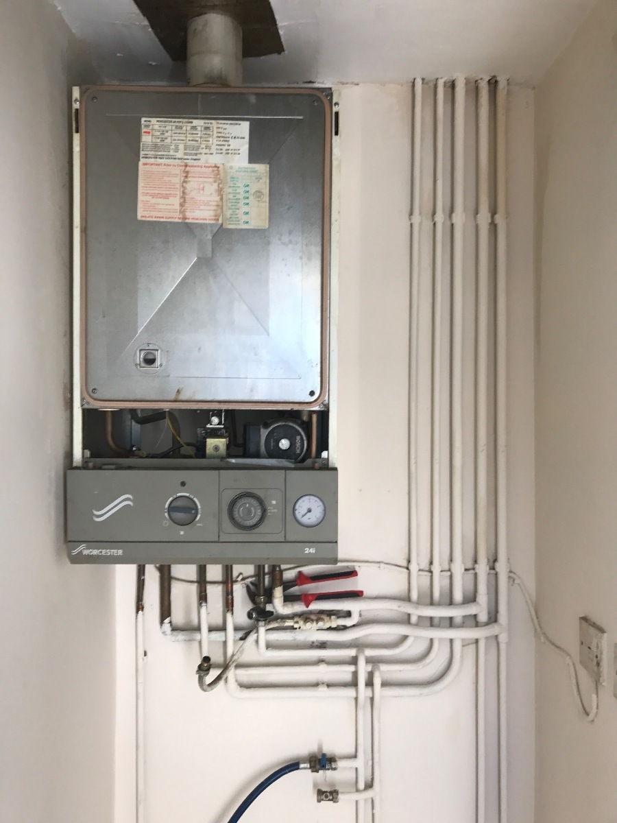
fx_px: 665
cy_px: 412
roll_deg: +0.0
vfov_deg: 63.4
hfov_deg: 49.7
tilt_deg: -0.5
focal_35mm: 28
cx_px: 308
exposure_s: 1/50
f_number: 1.8
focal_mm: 3.99
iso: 32
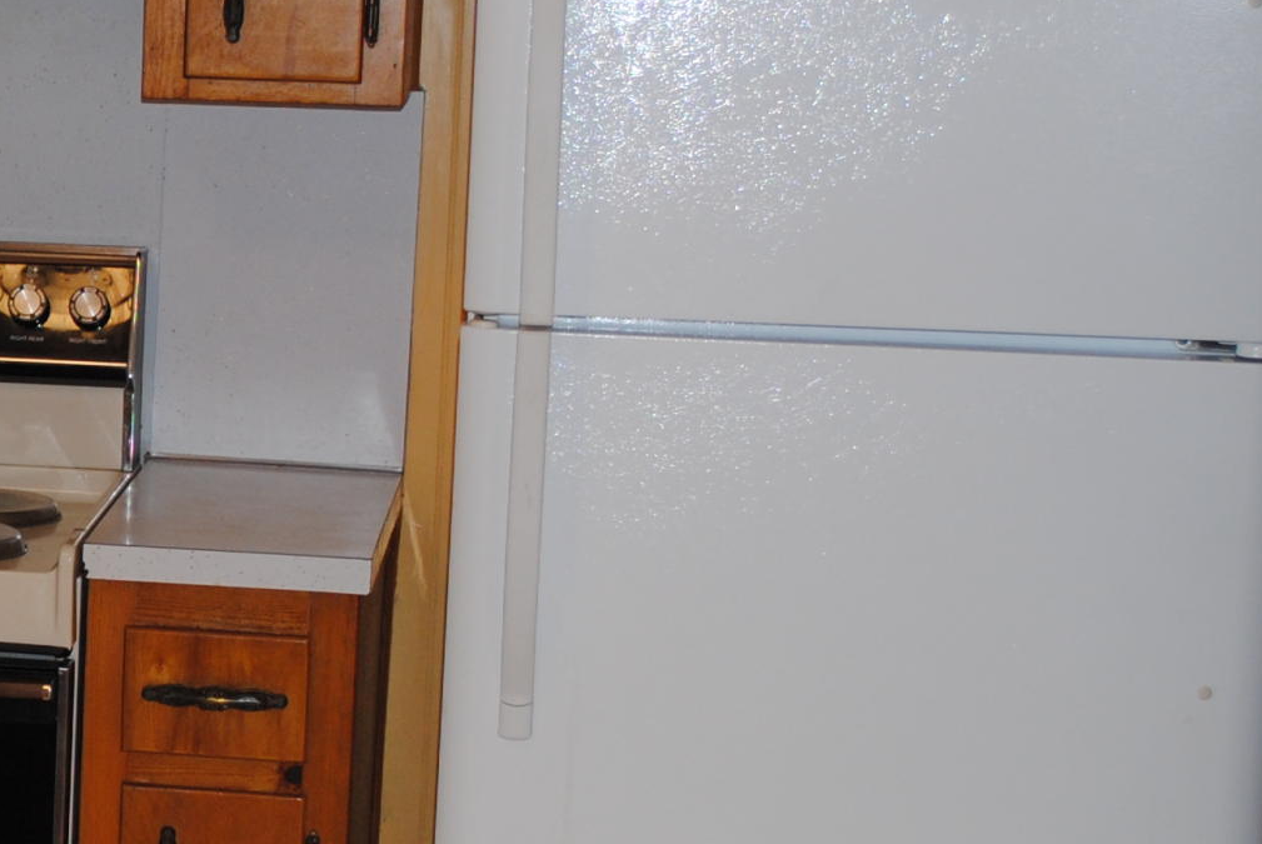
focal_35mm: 116
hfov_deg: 16.5
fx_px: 4070
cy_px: 499
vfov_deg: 11.8
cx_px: -430
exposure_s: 1/60
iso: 200
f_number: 4.2
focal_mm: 26
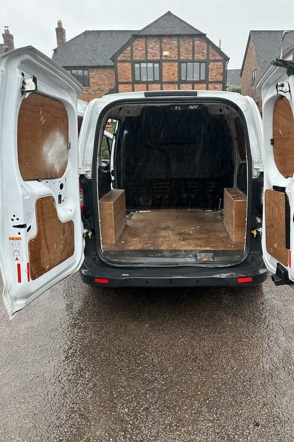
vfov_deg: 69.4
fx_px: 319
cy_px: 214
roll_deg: -0.6
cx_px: 170
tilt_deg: -16.7
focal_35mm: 26
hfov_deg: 49.3
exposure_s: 1/128
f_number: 1.78
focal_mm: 6.86
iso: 80
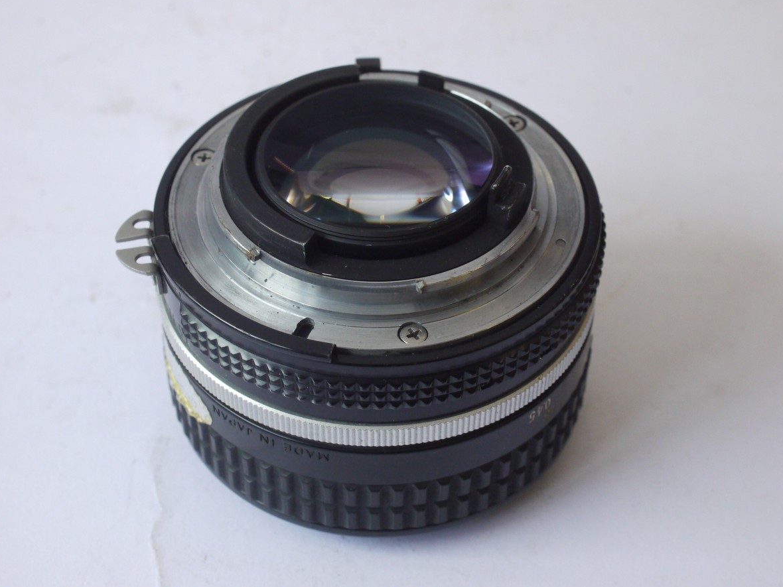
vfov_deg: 24.0
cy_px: 290
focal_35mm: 61
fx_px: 1380
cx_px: 390
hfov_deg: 31.7
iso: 800
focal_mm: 30
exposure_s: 1/60
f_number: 9
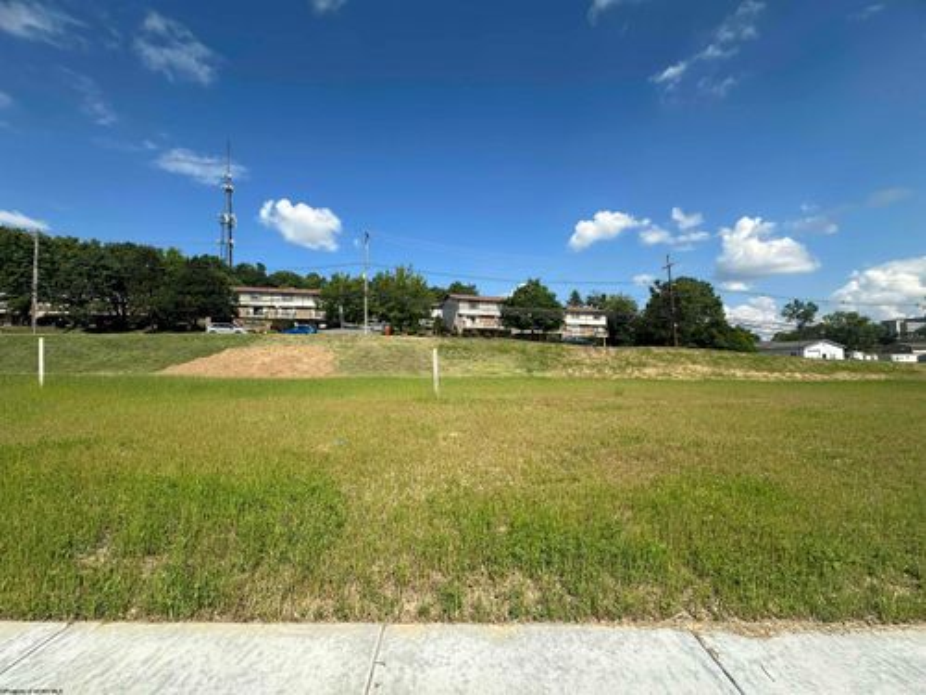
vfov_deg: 85.7
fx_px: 375
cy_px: 348
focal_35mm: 14
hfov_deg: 102.1
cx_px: 463
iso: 50
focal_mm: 2.22
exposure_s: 1/1887
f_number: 2.2
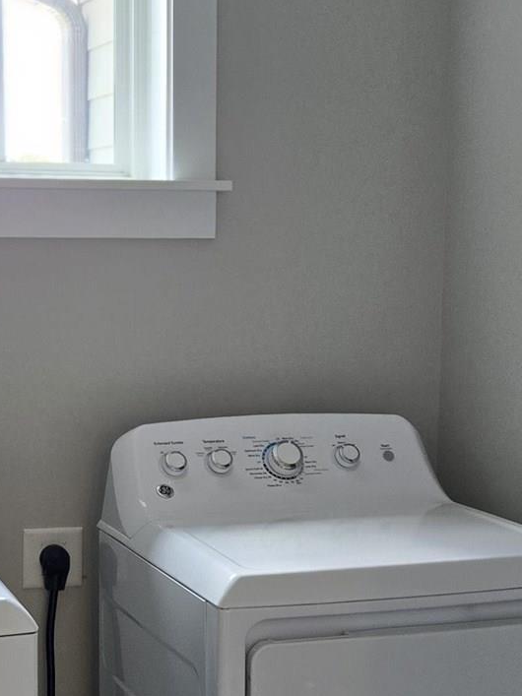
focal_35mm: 75
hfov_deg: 19.5
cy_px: 502
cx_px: 144
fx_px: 1508
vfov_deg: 25.7
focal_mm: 5.4
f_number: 1.8
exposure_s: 1/120
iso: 200
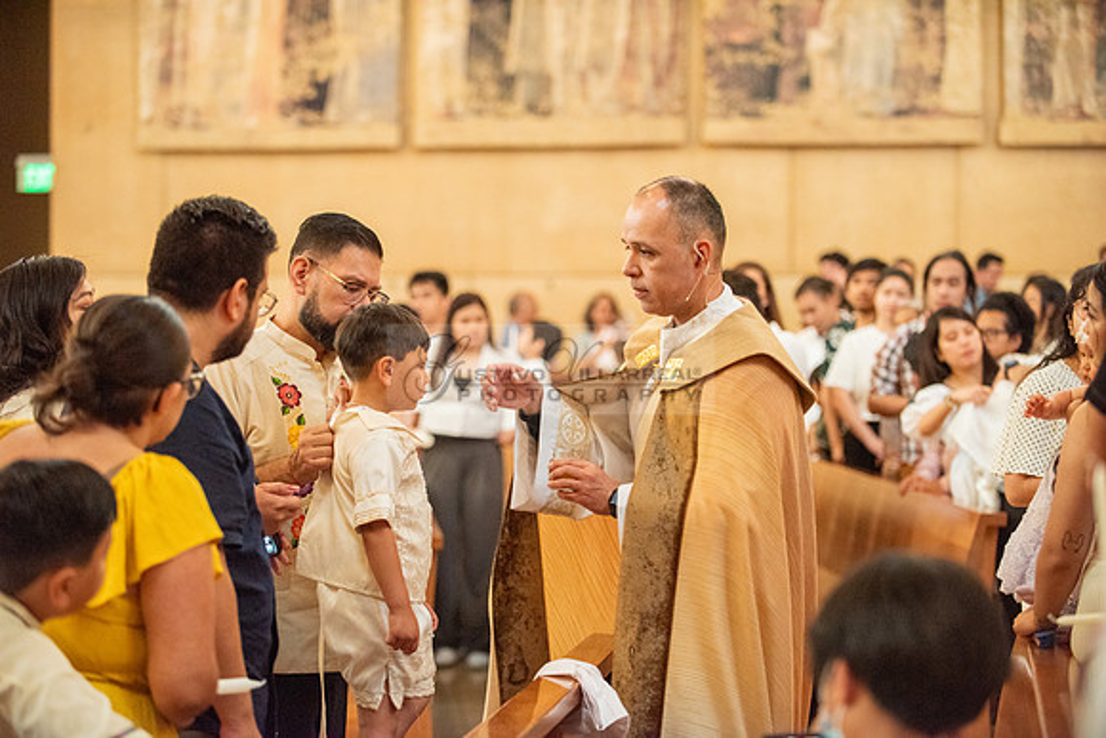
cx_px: 553
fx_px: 3011
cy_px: 369
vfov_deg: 14.0
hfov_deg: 20.8
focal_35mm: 98
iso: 2000
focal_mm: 98
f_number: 2.8
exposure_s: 1/160
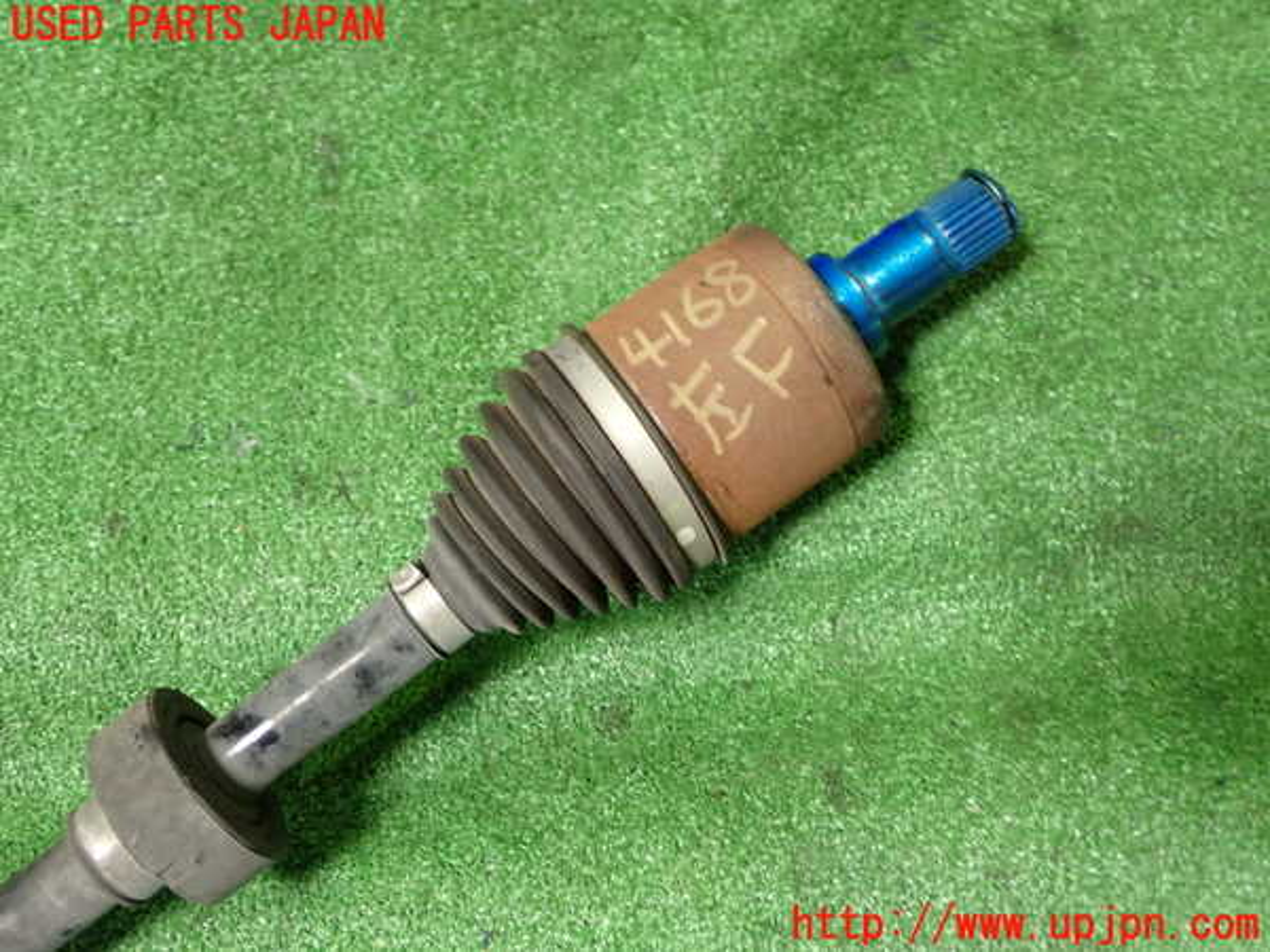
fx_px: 1394
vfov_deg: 37.7
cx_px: 635
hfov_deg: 49.0
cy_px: 476
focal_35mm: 38
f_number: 2.7
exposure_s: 1/40
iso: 250
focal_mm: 6.83
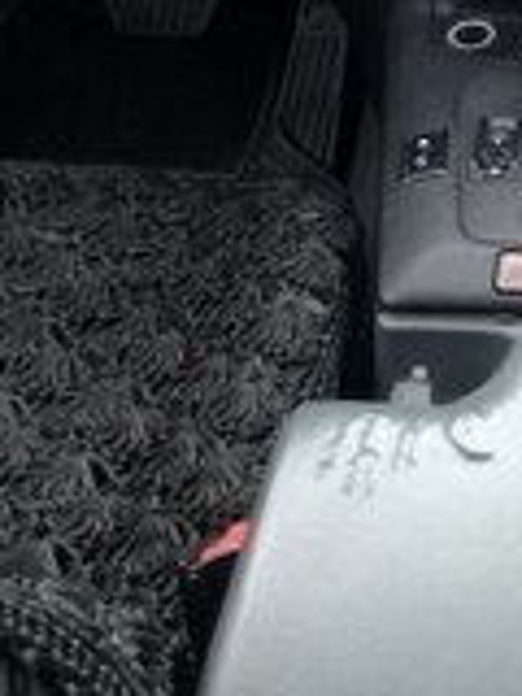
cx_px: 635
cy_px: -283
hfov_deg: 14.9
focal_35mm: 96
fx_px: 1930
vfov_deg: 18.6
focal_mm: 3.3
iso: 64
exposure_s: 1/33
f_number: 2.2
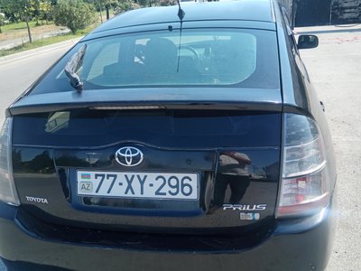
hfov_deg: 65.3
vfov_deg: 51.4
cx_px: 180
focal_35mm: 27
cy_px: 136
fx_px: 282
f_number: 1.9
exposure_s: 1/474
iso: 107
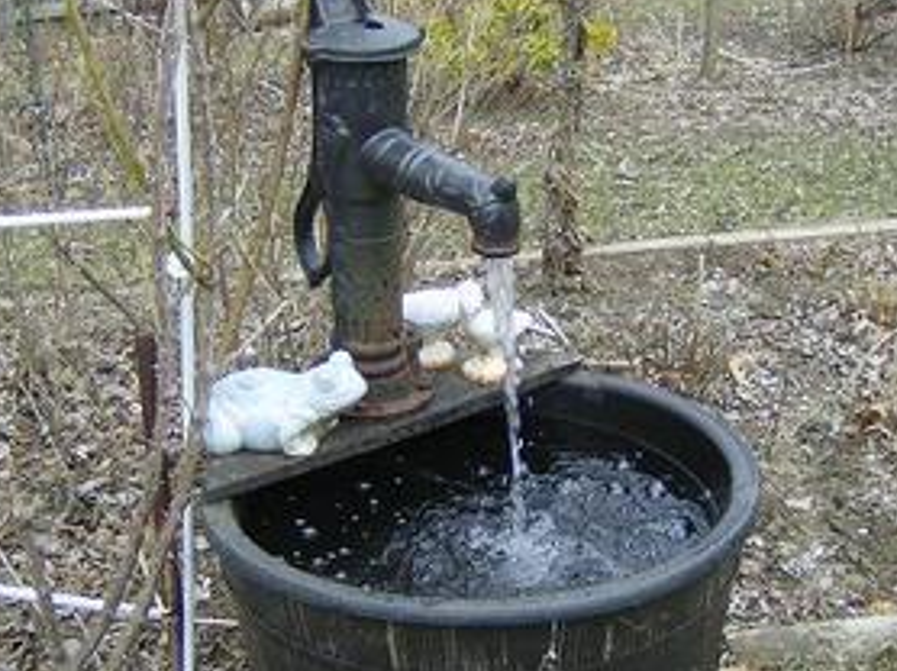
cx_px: 452
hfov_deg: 33.8
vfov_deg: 25.6
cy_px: 336
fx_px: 1476
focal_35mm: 57
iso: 100
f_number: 2.8
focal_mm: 6
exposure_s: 1/210
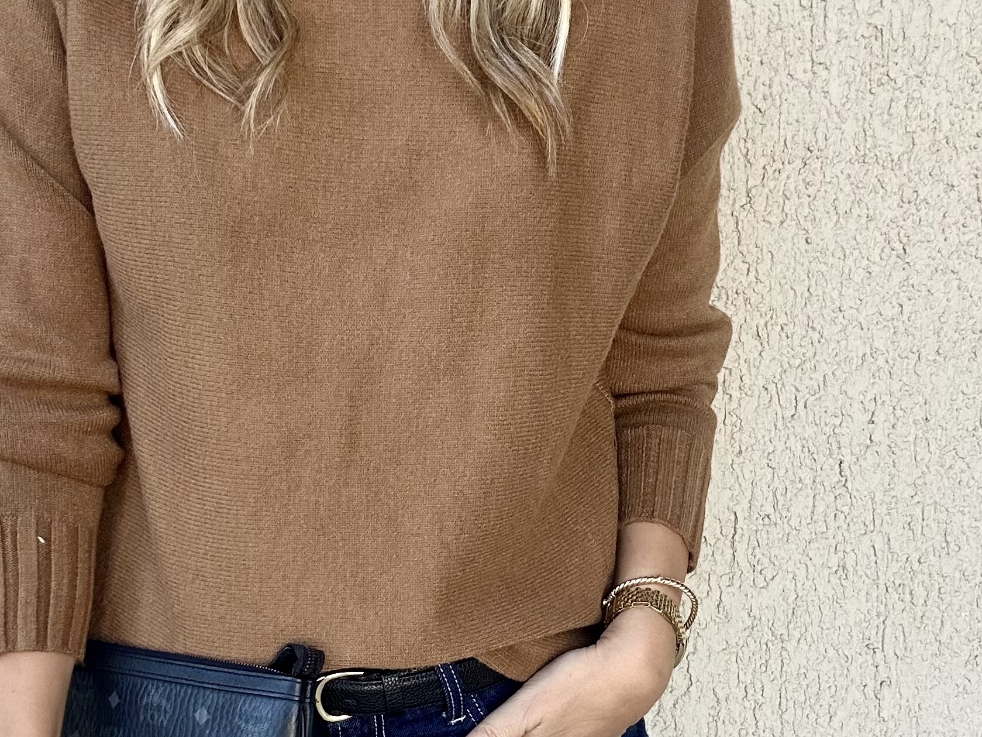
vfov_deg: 31.9
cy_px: 485
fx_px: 1276
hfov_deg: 42.0
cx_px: 433
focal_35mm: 45
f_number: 1.9
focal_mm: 2.69
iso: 40
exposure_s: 1/121
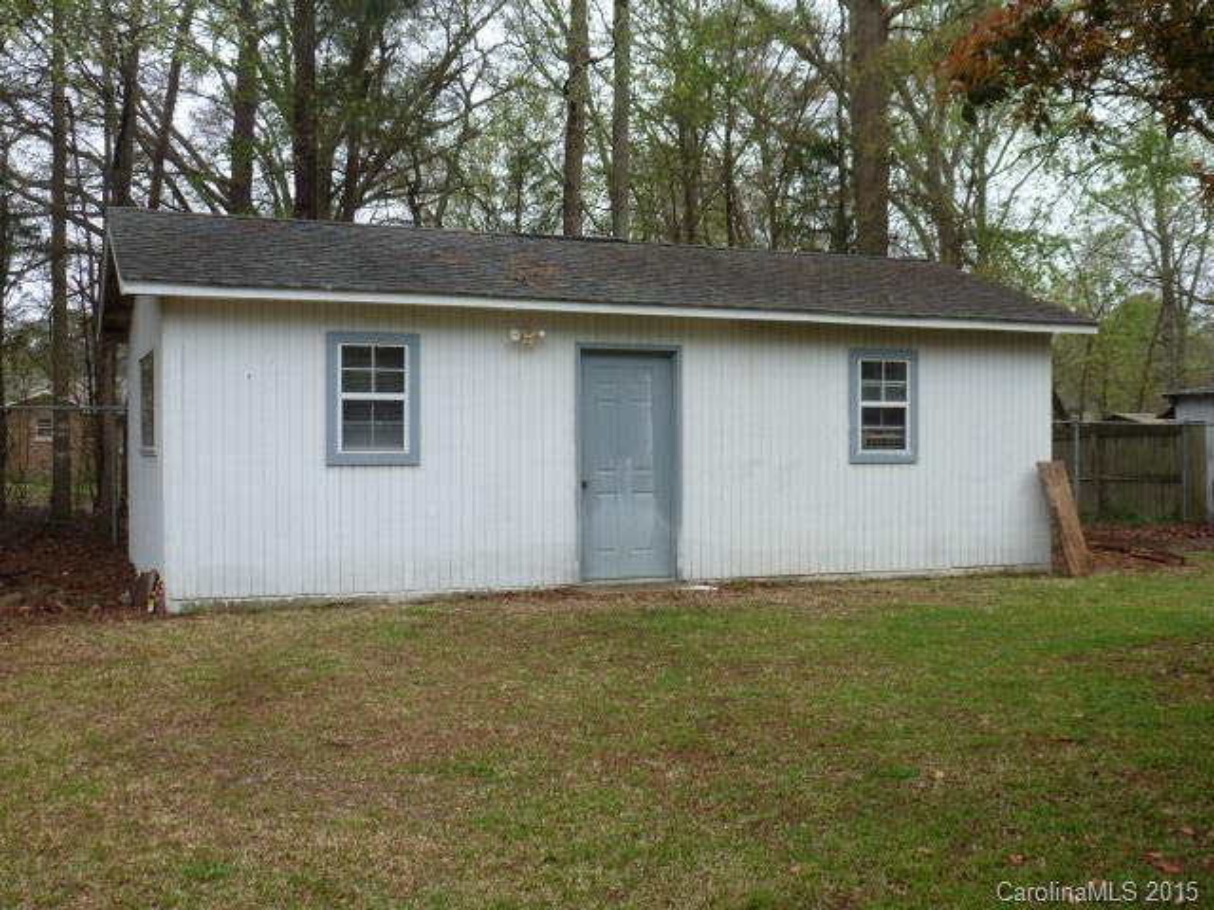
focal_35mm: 38
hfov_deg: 49.0
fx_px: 1333
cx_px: 607
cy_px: 455
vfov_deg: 37.7
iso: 100
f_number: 3.8
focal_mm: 6.8
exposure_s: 1/125
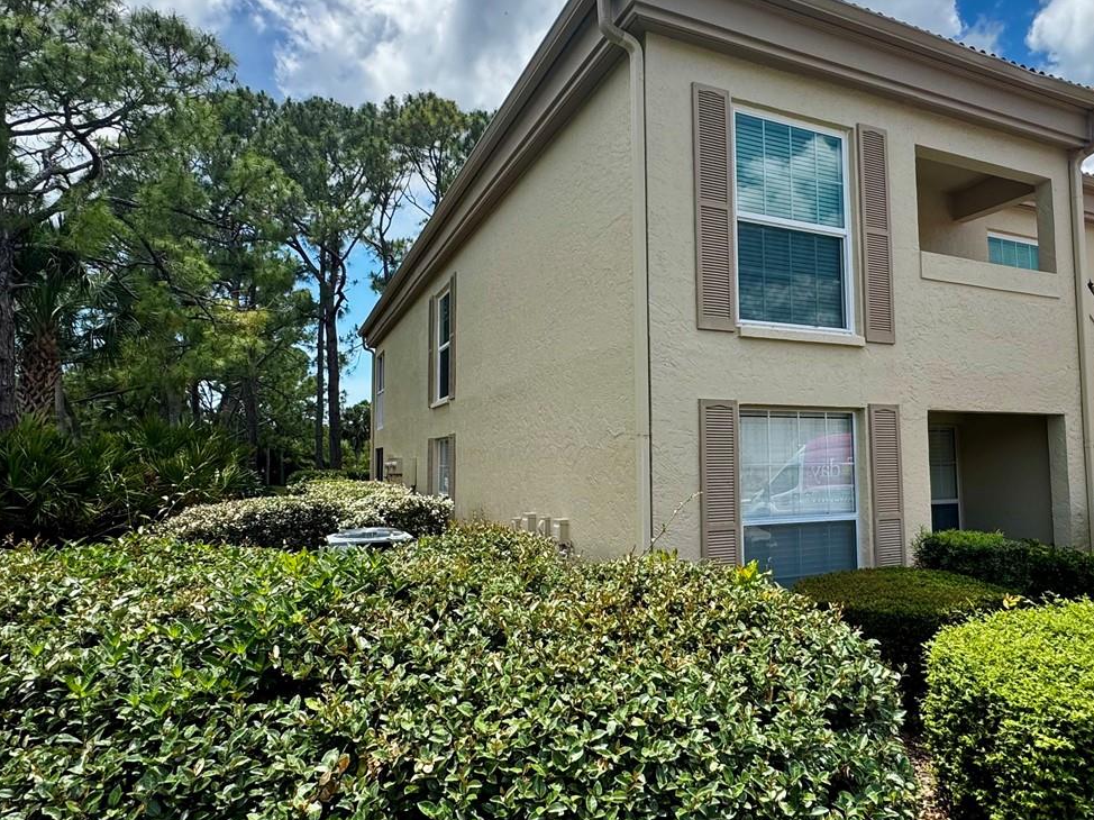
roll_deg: +0.8
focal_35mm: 23
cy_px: 403
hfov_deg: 73.5
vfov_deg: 58.9
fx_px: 727
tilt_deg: +5.3
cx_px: 626
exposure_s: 1/932
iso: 50
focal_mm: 2.22
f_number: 2.2
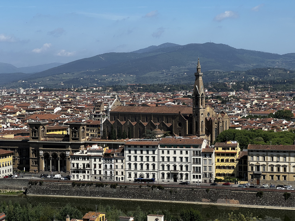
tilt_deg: -2.0
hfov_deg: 25.3
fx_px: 656
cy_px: 110
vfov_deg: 19.1
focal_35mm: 77
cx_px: 148
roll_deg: +0.8
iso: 32
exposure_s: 1/853
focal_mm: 9
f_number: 2.8
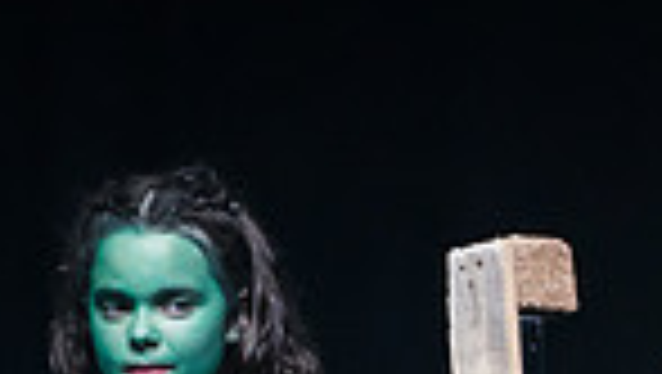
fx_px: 16269
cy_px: 858
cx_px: 745
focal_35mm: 926
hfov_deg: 2.3
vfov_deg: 1.3
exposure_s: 1/200
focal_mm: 200
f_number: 2.8
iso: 6400
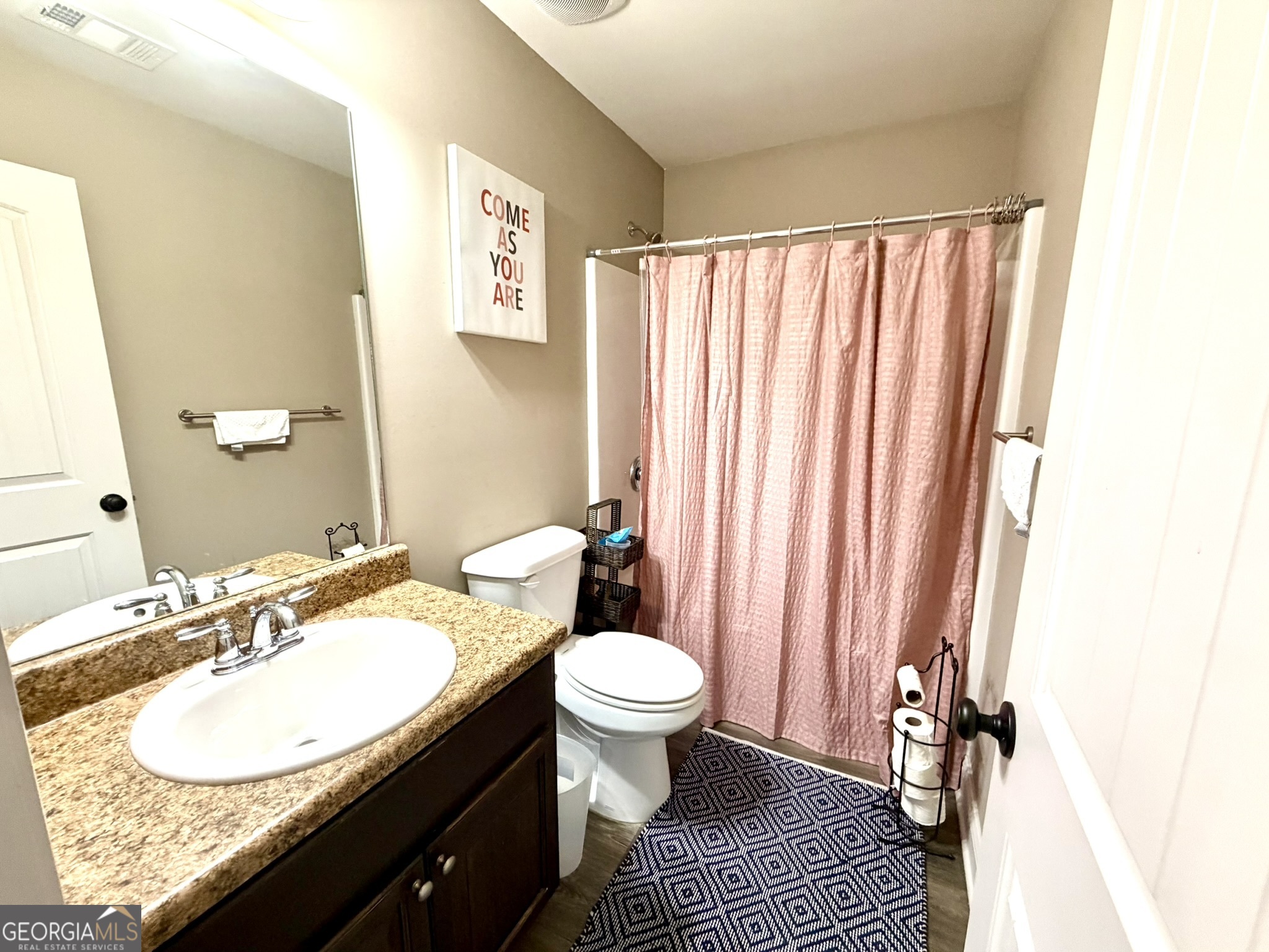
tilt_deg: -11.0
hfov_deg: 102.1
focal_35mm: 14
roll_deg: -0.6
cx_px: 634
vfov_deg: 85.7
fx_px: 513
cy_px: 476
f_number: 2.2
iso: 320
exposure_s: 1/60
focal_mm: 2.22
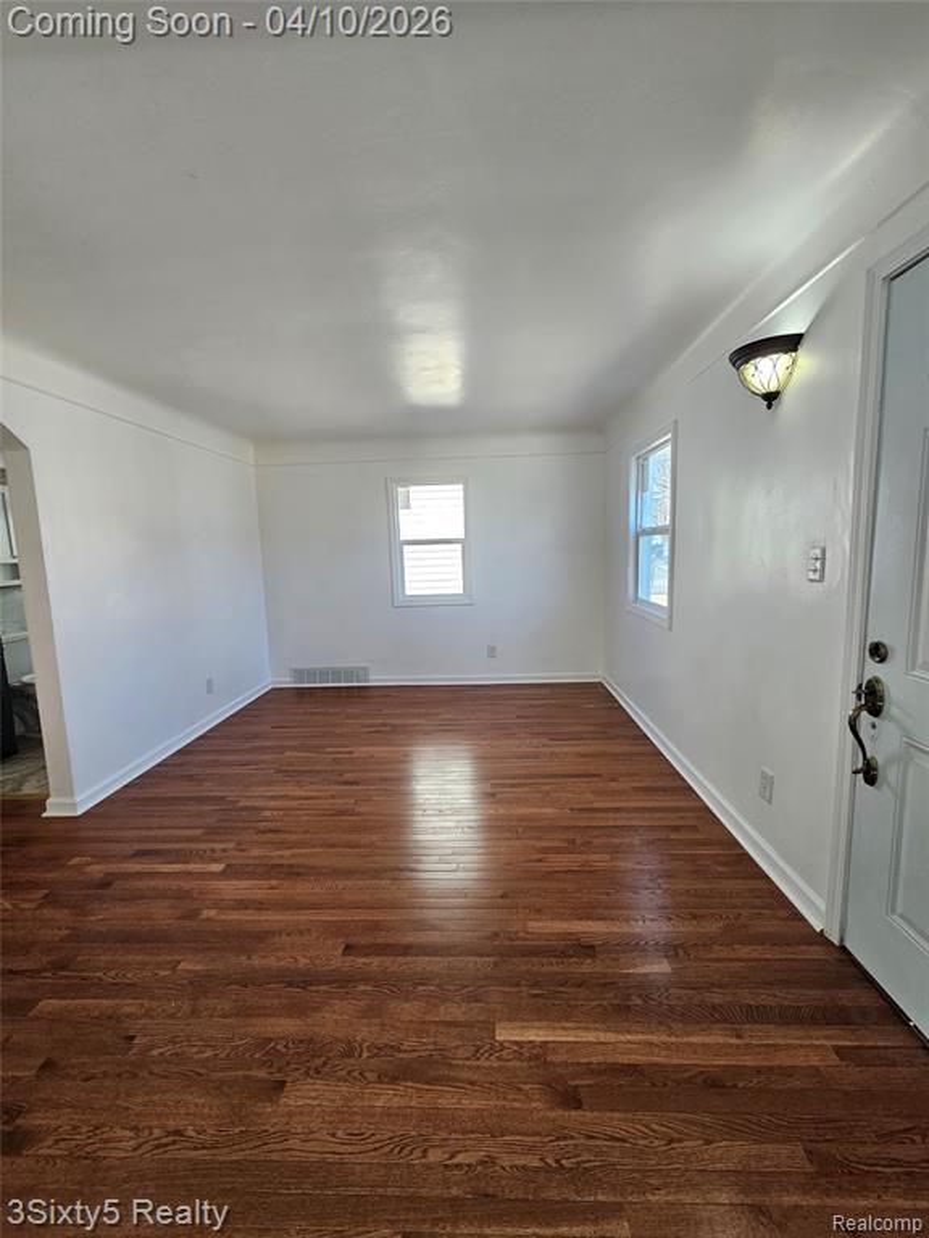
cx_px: 464
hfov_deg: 89.9
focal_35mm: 13
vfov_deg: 106.2
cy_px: 619
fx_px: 465
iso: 80
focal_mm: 2.2
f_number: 2.2
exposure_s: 1/77.5
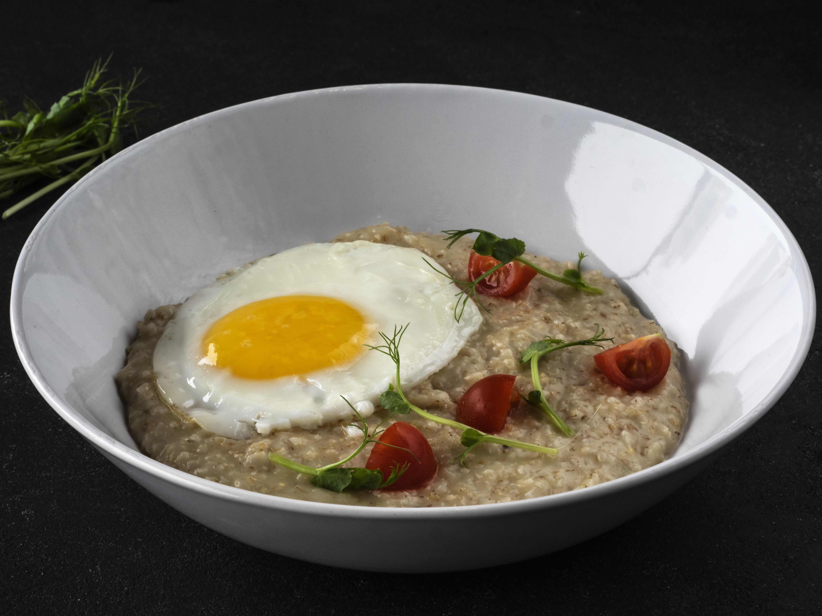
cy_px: 308
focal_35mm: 120
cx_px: 411
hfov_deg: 16.4
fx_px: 2850
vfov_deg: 12.3
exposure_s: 1/10
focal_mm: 60
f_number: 16
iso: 200
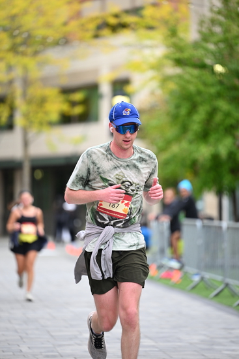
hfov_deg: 7.4
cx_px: 120
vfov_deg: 11.1
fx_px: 1841
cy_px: 180
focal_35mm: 185
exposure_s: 1/1600
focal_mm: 185
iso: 640
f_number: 2.8
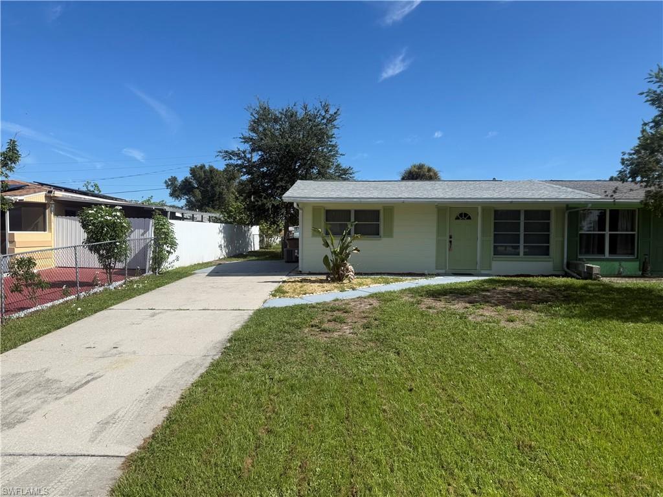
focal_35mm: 24
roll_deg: -0.5
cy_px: 248
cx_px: 332
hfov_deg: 71.6
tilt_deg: -2.0
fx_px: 460
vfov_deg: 56.8
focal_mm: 6.76
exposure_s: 1/5319
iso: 80
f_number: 1.78
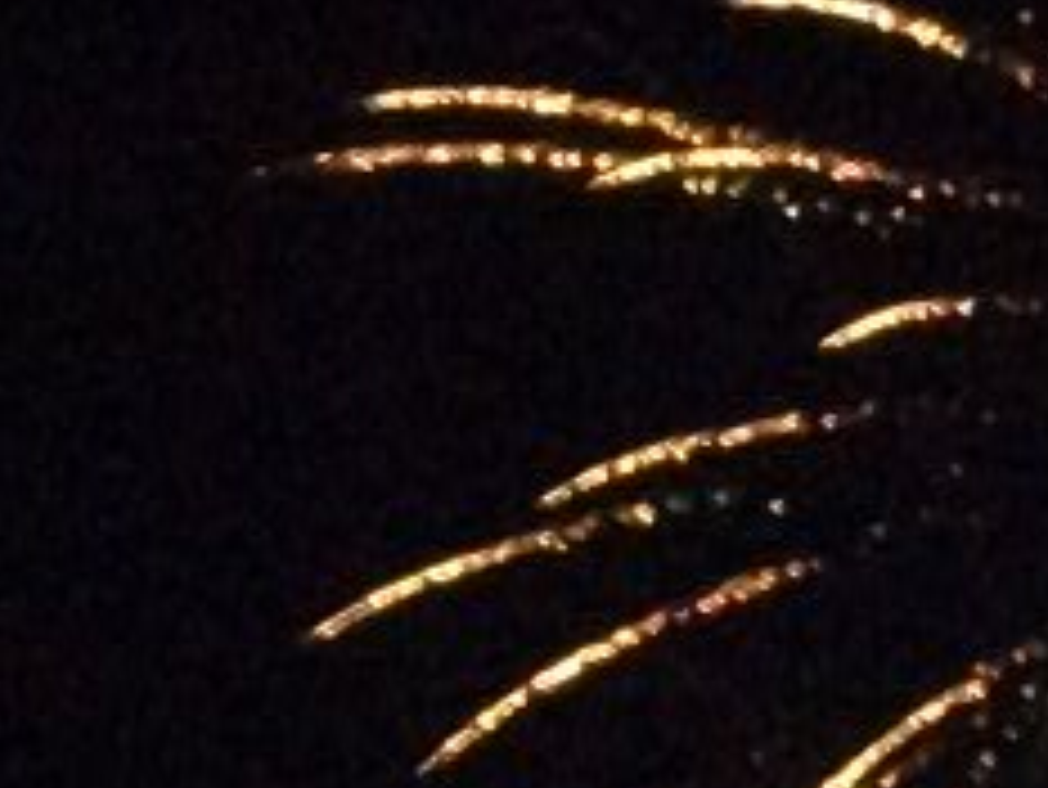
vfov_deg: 8.4
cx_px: 1466
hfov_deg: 10.9
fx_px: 5331
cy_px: 572
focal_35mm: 176
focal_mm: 5.7
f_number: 2.9
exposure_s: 1/8
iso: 640
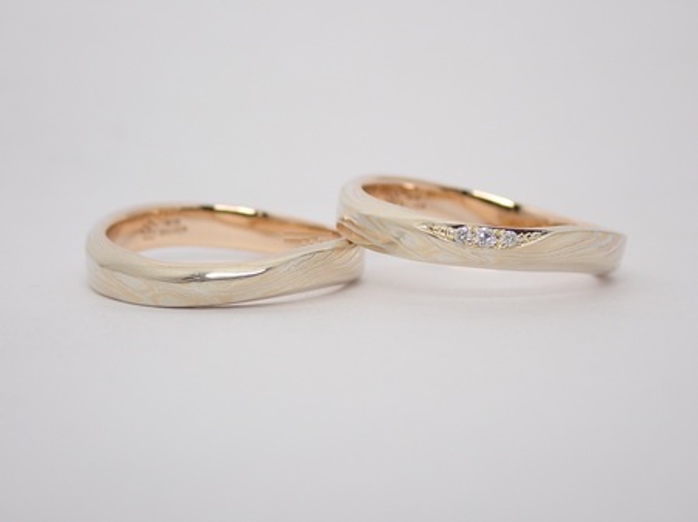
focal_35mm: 77
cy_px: 261
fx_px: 1552
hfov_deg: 25.3
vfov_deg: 19.1
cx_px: 349
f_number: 4.1
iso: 200
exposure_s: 1/125
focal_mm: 13.65
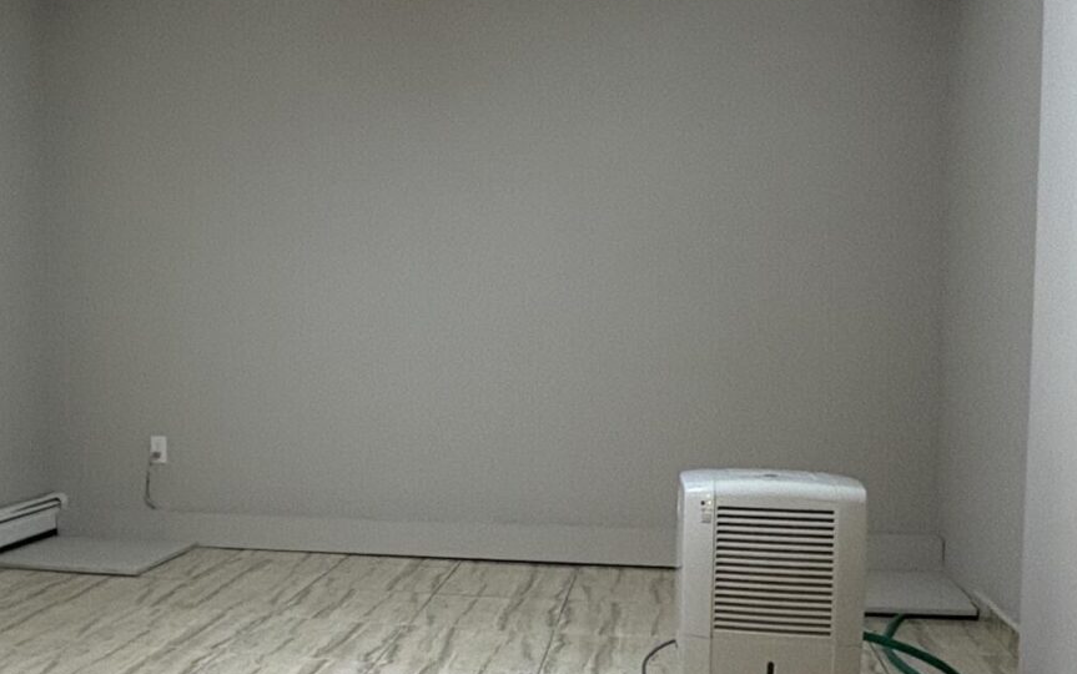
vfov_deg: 29.1
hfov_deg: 44.4
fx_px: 1292
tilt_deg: -3.3
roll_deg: +0.6
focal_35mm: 44
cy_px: 421
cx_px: 329
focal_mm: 2.22
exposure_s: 1/60
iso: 320
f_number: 2.2
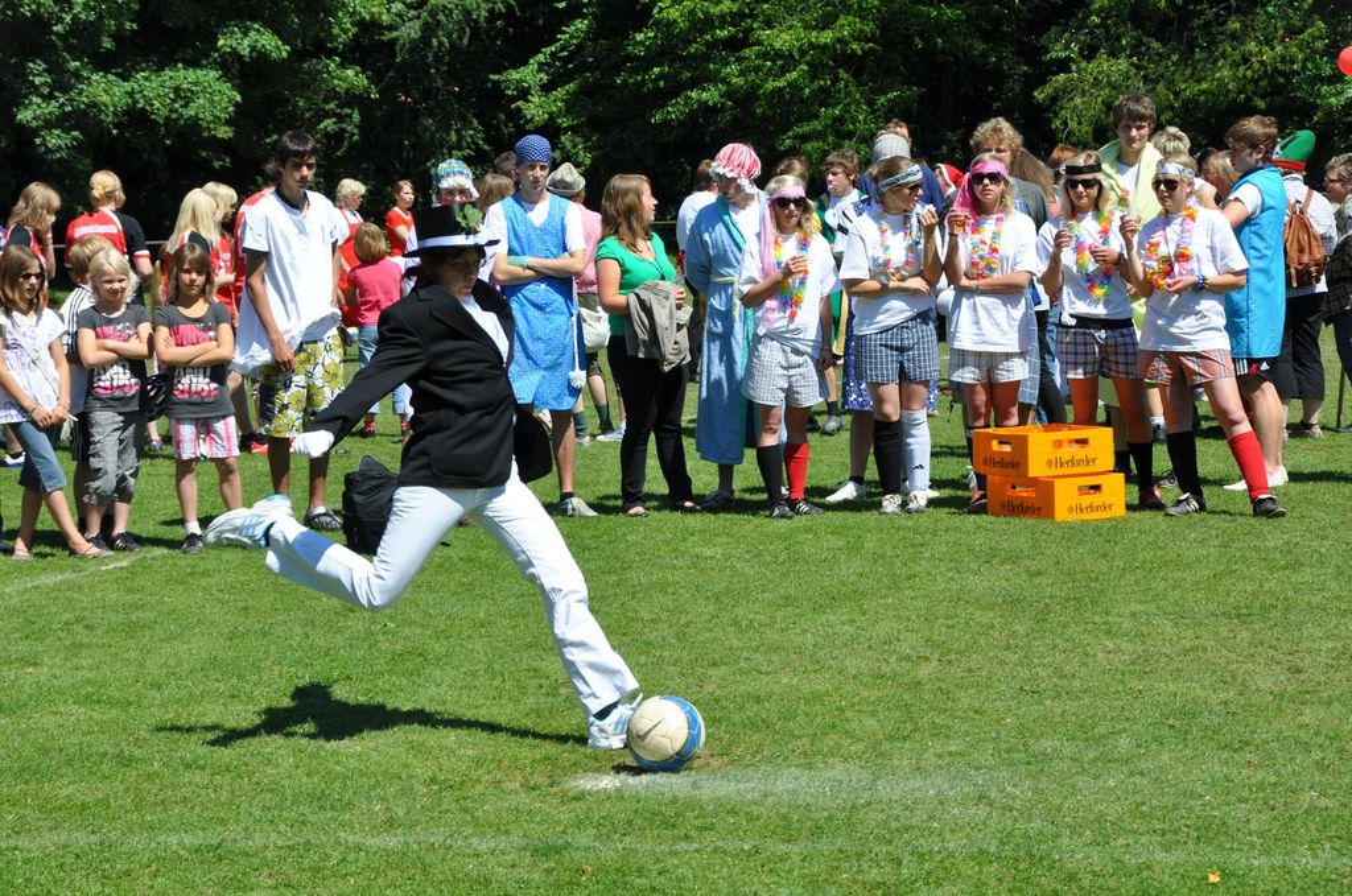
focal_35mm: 105
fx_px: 3937
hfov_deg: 19.5
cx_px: 676
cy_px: 448
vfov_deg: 13.0
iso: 200
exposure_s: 1/400
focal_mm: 70
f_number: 10
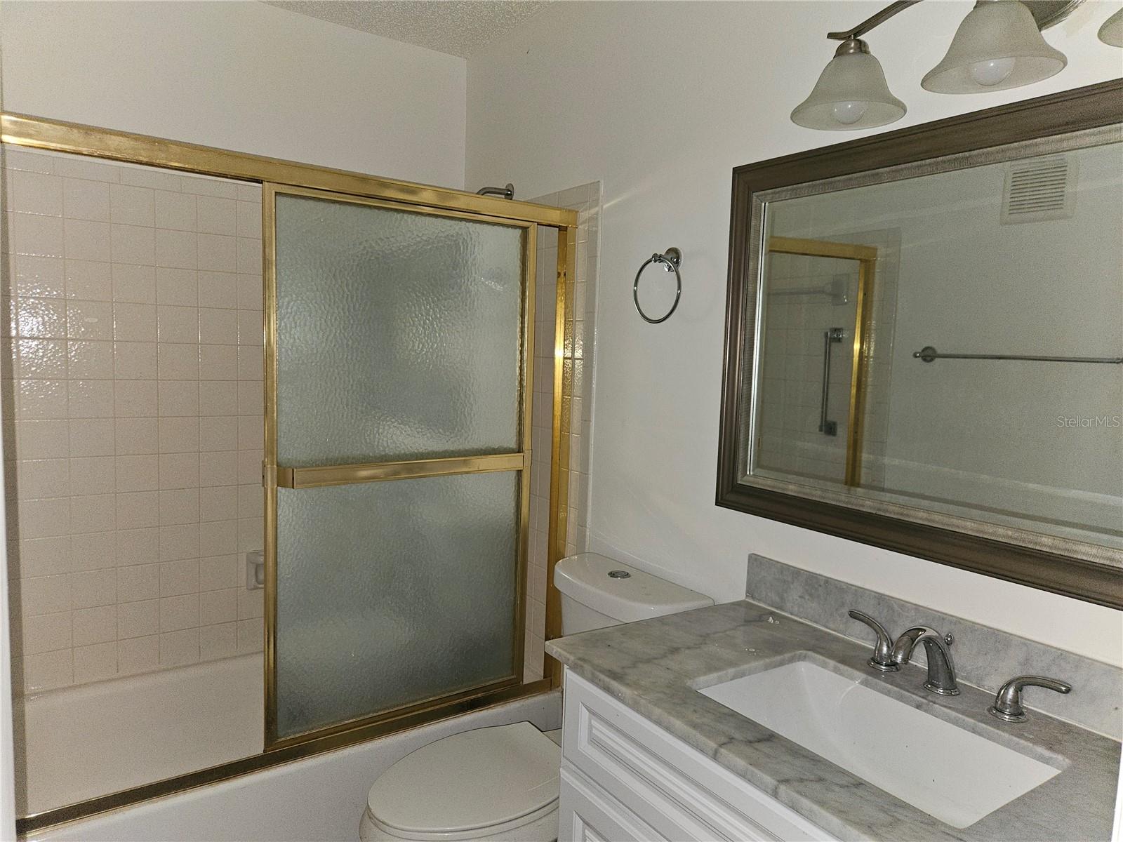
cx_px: 562
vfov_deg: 58.9
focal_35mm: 23
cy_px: 421
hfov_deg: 73.9
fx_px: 746
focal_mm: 5.4
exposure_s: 1/24.7
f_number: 1.8
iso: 80
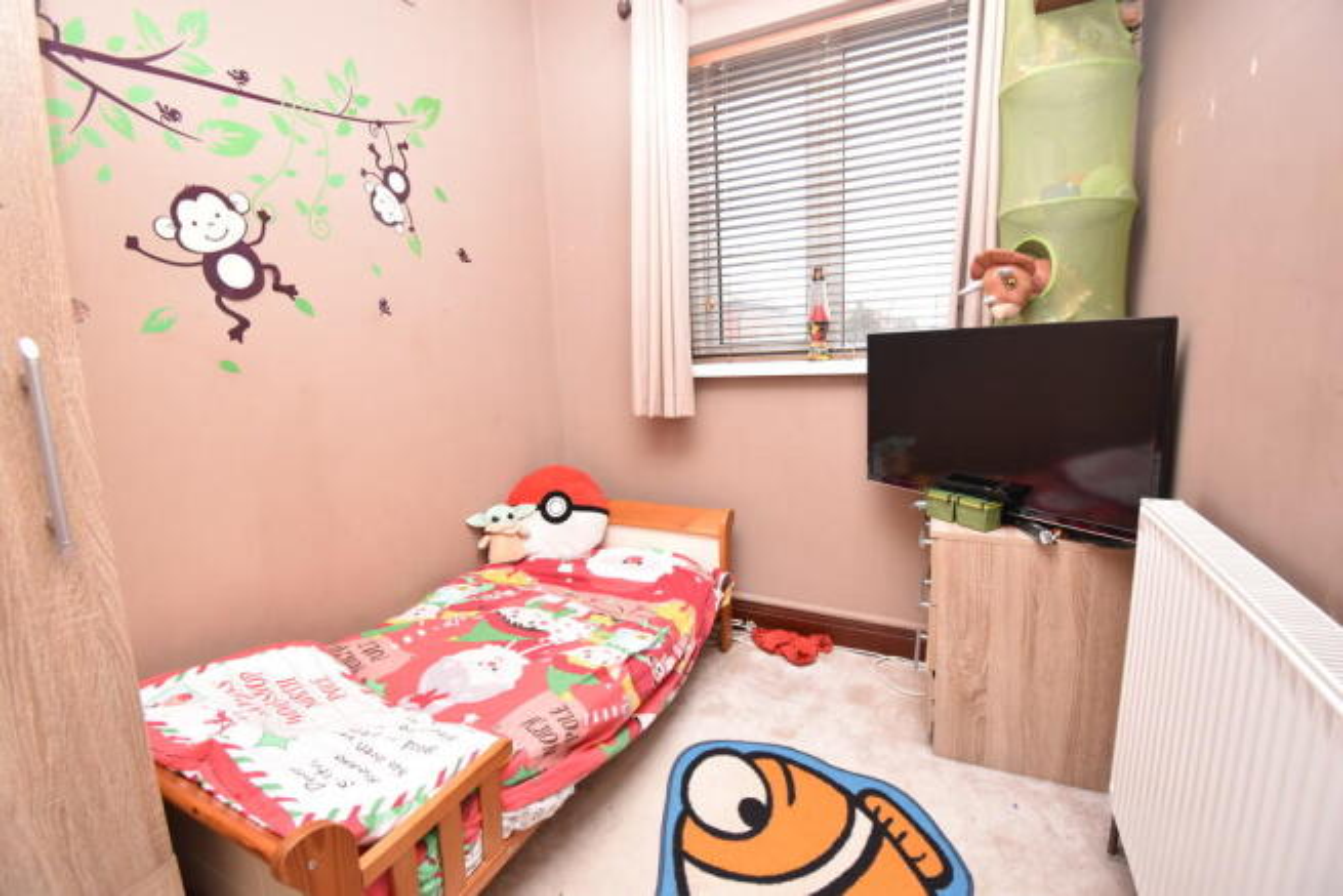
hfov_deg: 100.4
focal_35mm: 15
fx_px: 560
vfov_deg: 77.4
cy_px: 448
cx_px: 672
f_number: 5.6
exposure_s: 1/60
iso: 1400
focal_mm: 10
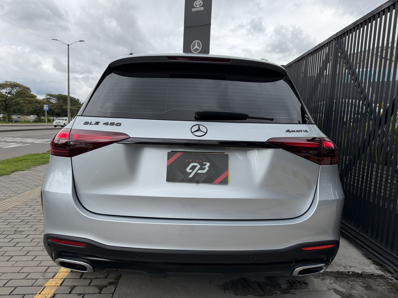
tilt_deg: -6.5
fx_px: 287
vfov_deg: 54.9
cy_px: 152
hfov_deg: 69.4
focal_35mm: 25
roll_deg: -2.4
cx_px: 196
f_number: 1.78
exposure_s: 1/2801
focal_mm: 6.76
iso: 100
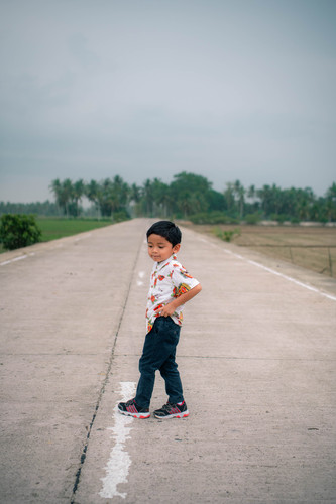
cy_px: 252
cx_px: 168
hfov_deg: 27.0
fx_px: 700
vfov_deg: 39.6
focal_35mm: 50
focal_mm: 50
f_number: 2.8
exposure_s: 1/1600
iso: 640
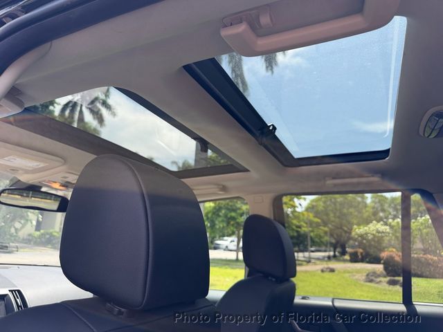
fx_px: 307
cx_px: 222
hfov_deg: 71.6
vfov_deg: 56.8
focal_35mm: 24
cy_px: 166
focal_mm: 6.76
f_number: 1.78
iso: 80
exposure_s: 1/765
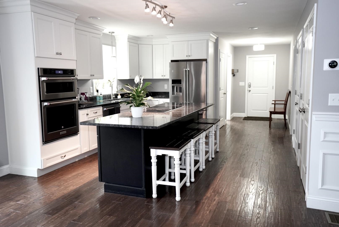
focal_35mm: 30
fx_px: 283
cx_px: 170
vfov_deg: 43.7
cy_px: 114
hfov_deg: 61.9
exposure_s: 1/160
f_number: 2.8
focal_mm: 30
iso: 2500
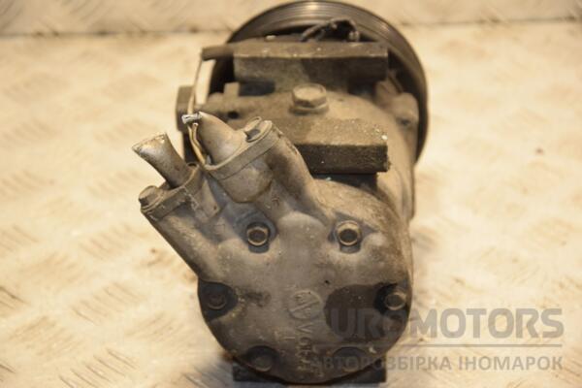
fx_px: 1940
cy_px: 194
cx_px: 291
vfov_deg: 11.4
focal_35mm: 120
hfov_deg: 17.1
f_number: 5.3
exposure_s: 1/125
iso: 800
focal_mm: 80
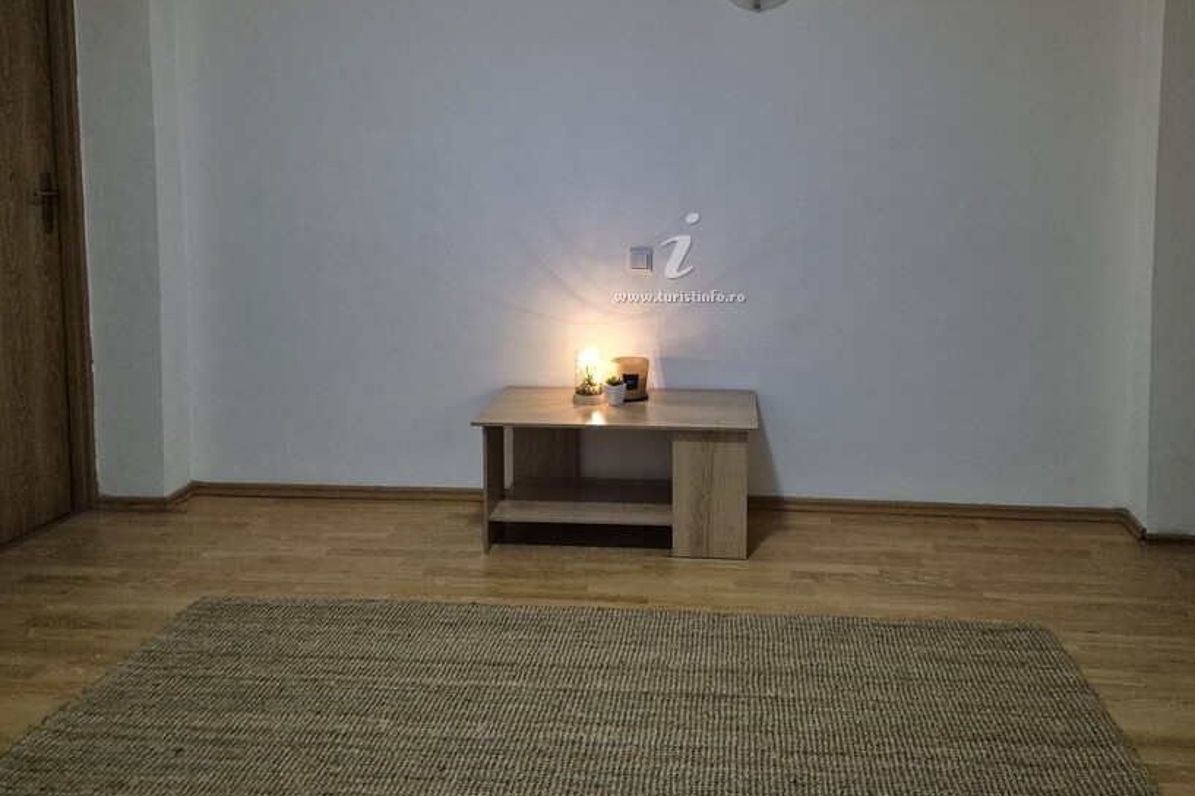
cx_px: 679
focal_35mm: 30
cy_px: 255
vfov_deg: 42.9
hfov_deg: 61.7
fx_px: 995
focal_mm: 5.4
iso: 1600
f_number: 1.8
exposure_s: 1/100
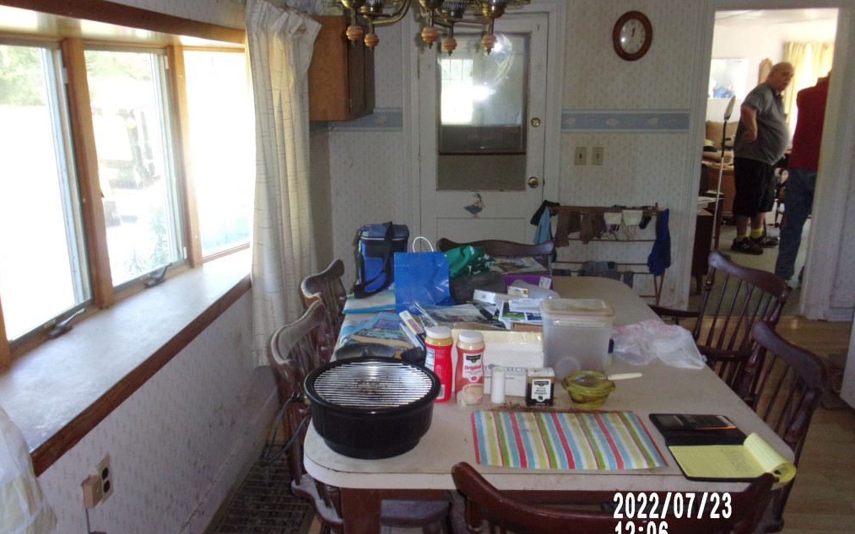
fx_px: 699
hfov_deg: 62.9
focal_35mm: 30
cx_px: 427
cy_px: 267
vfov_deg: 41.8
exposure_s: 1/34
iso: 320
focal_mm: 5.1
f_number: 3.9
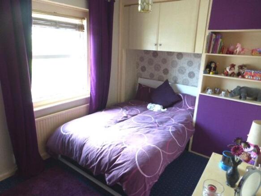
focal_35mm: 24
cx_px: 130
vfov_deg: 56.8
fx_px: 181
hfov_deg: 71.6
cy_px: 98
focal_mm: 4.3
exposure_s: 1/40
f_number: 3.3
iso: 400
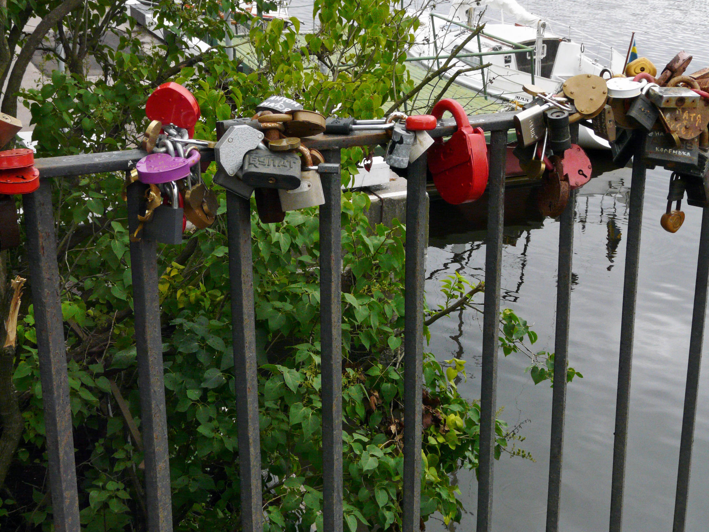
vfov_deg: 26.1
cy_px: 266
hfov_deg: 34.3
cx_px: 354
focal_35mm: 56
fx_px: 1147
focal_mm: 9.2
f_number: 5.6
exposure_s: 1/250
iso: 200
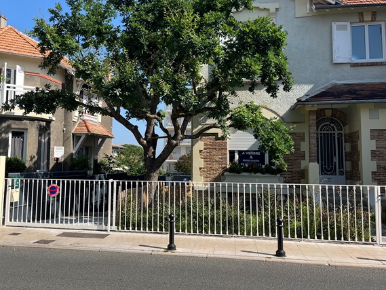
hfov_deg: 56.6
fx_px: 357
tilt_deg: +5.0
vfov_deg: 44.1
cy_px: 127
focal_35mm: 32
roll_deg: +0.7
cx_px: 163
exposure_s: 1/2632
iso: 50
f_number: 1.6
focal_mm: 5.1
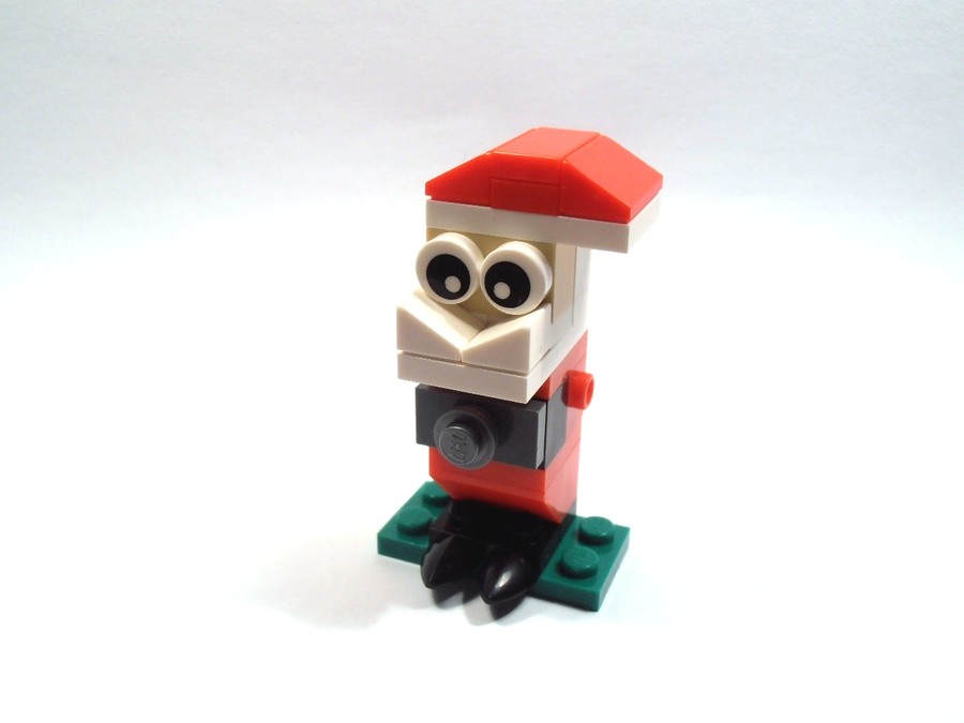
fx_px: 1030
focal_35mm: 37
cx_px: 482
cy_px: 362
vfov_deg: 38.7
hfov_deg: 50.1
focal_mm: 6.61
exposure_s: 1/80
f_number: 3.9
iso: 80
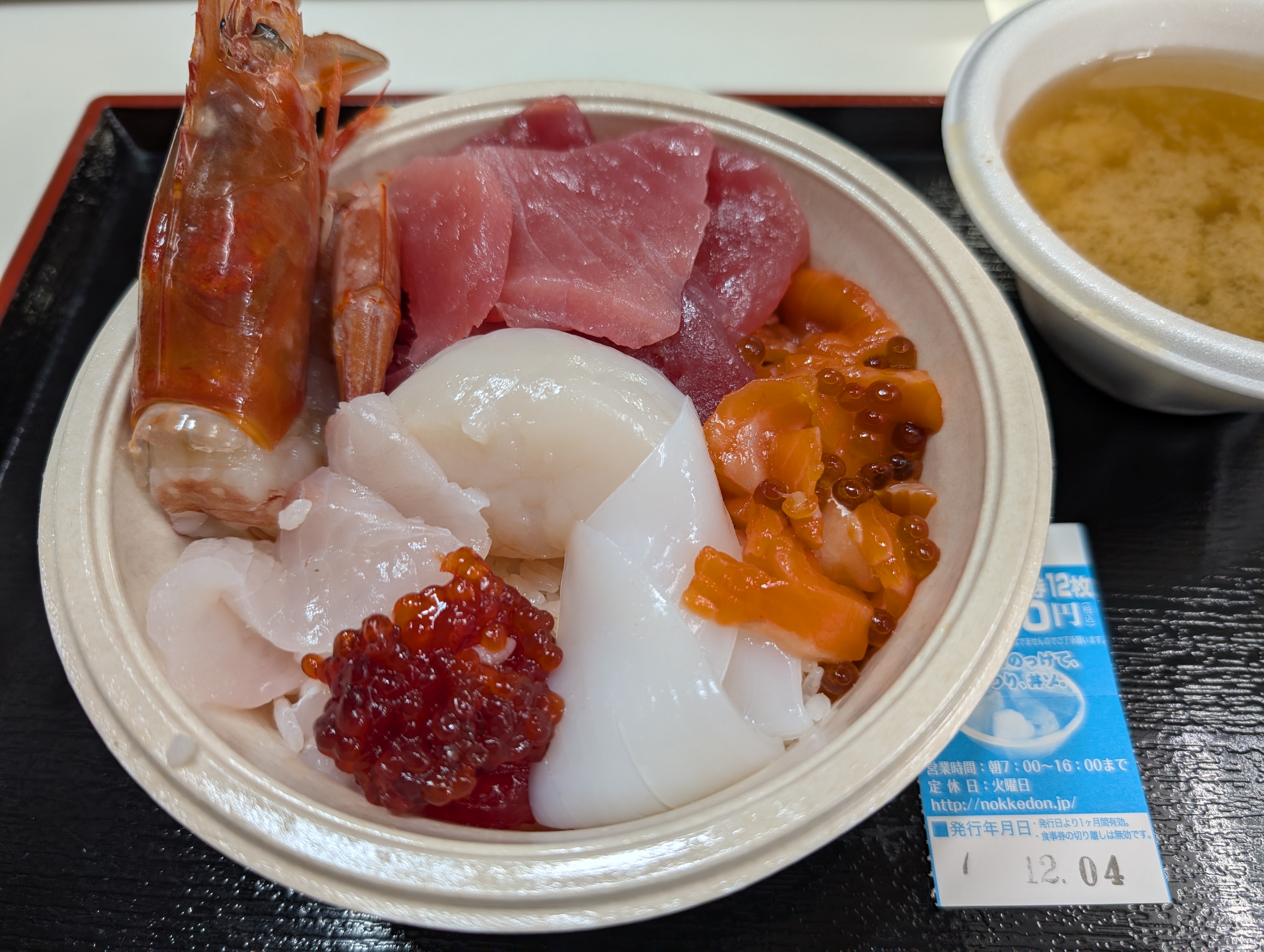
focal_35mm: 24
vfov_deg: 56.9
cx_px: 632
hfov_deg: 71.5
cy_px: 476
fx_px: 878
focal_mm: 6.9
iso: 22
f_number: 1.68
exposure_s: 1/106
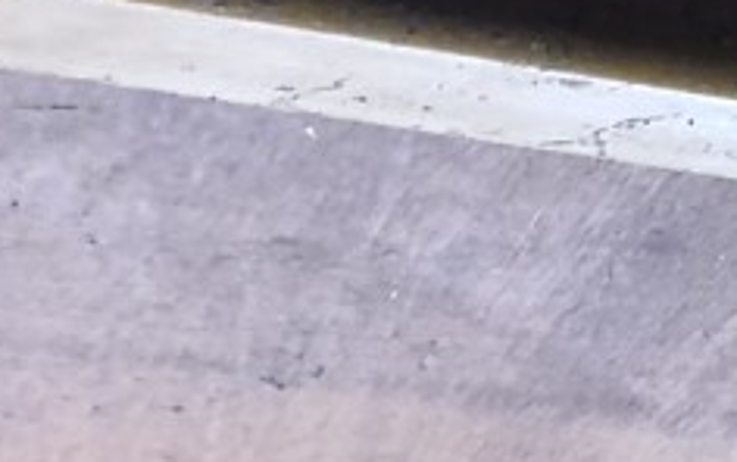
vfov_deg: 7.2
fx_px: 3639
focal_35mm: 181
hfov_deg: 9.5
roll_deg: +6.0
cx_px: 2077
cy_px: -156
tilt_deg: +27.1
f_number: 1.8
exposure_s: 1/30
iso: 32
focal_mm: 4
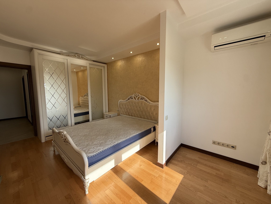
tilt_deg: -5.2
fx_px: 110
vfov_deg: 85.7
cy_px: 102
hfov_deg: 102.1
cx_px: 136
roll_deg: -0.2
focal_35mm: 14
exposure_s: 1/383
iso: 64
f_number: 2.2
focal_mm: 2.22
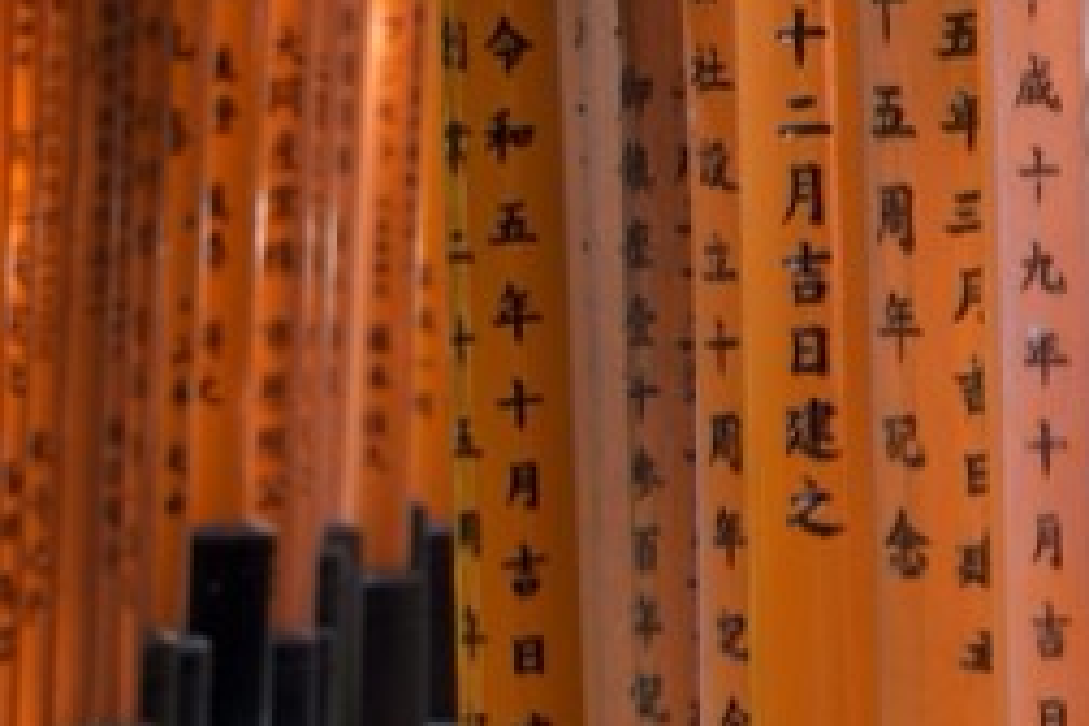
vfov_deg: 2.7
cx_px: -78
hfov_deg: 4.0
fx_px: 15547
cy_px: 534
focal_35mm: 514
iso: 1250
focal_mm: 180
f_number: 6.3
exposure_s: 1/30
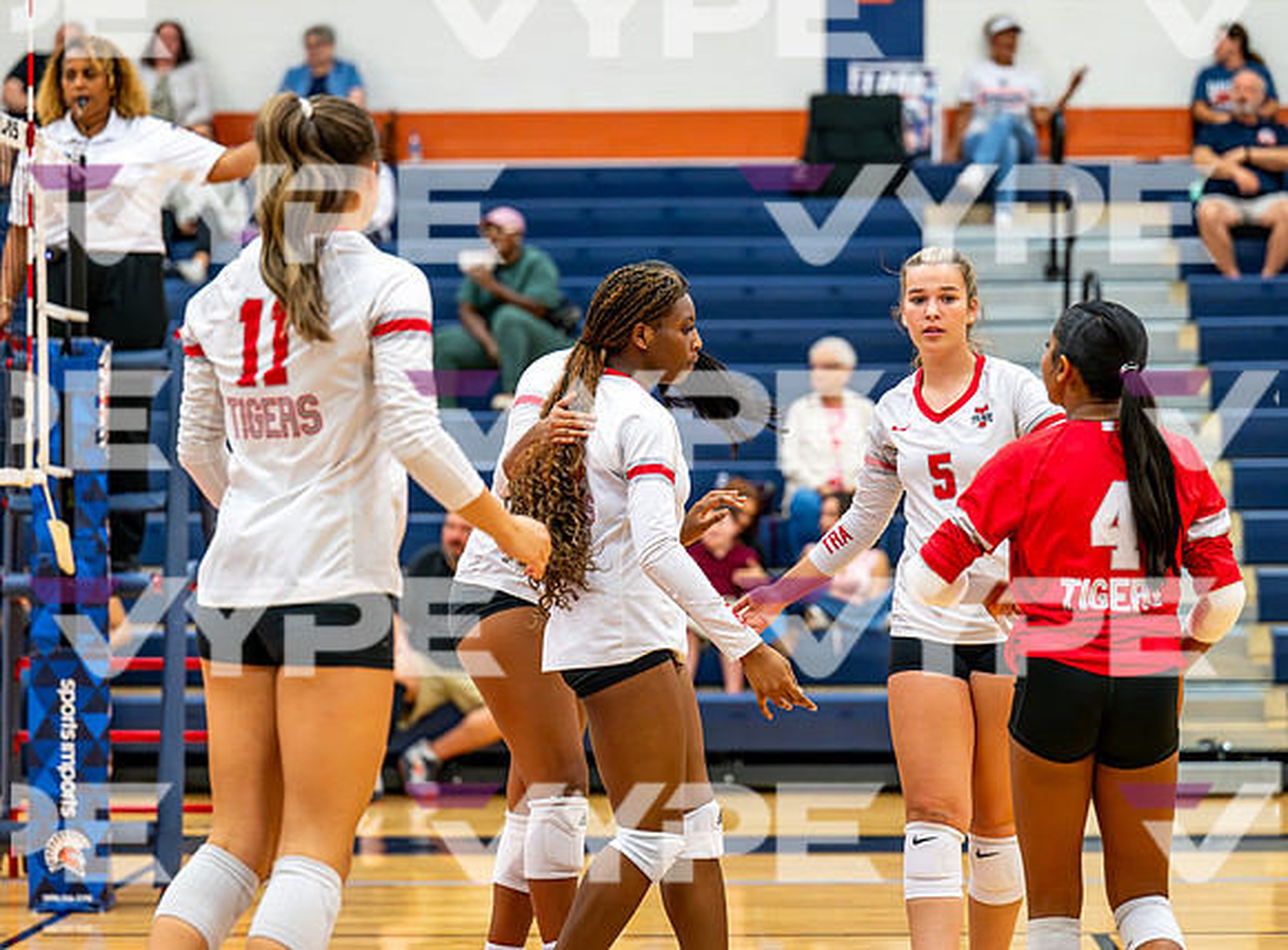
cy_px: 449
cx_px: 632
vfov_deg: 12.3
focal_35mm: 119
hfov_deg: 16.6
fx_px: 4410
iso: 2500
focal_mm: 102
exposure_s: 1/800
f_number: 2.8
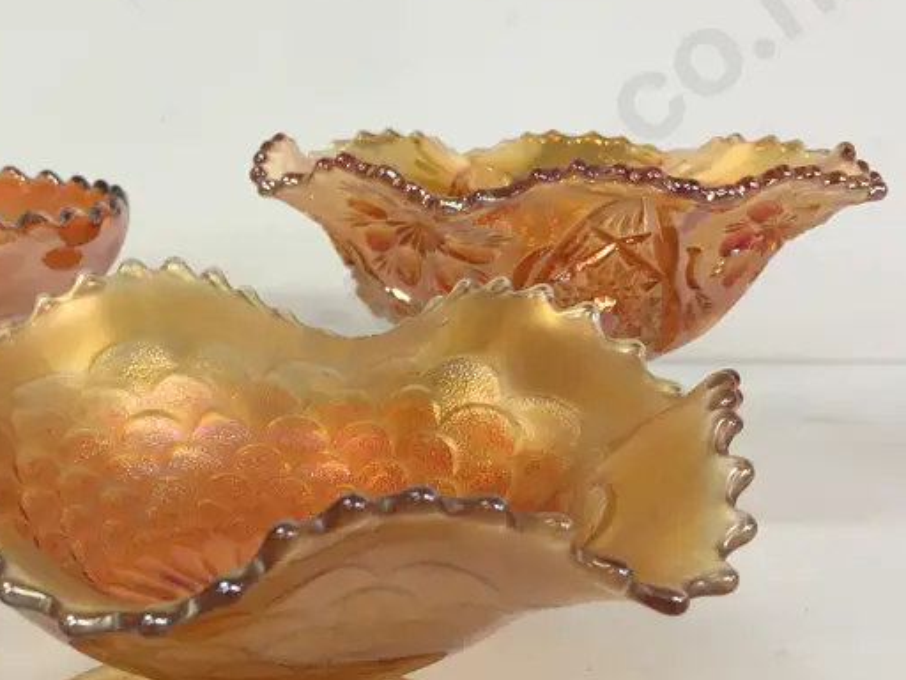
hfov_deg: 32.1
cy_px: 483
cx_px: 145
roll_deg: +0.0
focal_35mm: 58
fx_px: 1518
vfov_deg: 25.0
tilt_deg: -15.1
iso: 50
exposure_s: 1/33
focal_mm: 4.15
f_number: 2.2
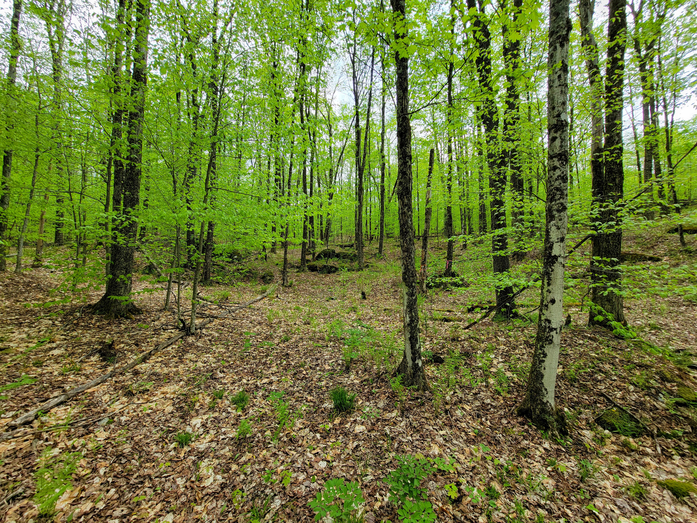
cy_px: 262
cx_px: 348
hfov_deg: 106.2
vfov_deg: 89.9
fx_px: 262
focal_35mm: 13
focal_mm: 2.2
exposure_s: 1/250
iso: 50
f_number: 2.2
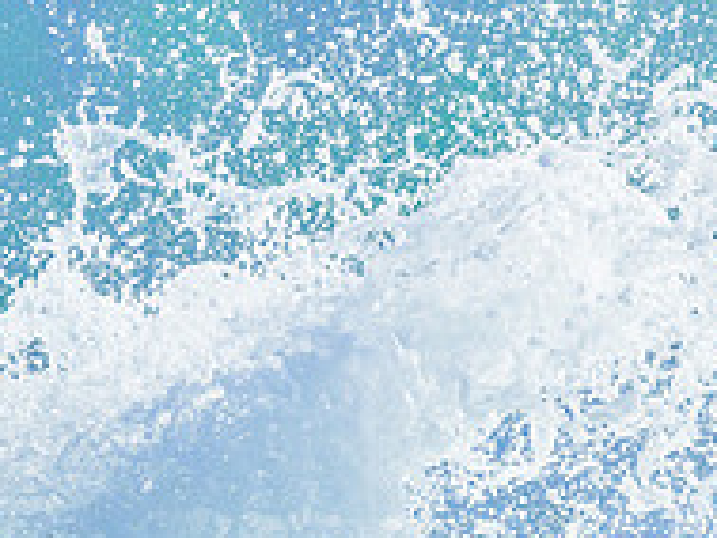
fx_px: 67194
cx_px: 38
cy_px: 870
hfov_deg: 0.6
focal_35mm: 3242
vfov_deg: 0.5
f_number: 6.3
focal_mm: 800
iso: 180
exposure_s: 1/2000
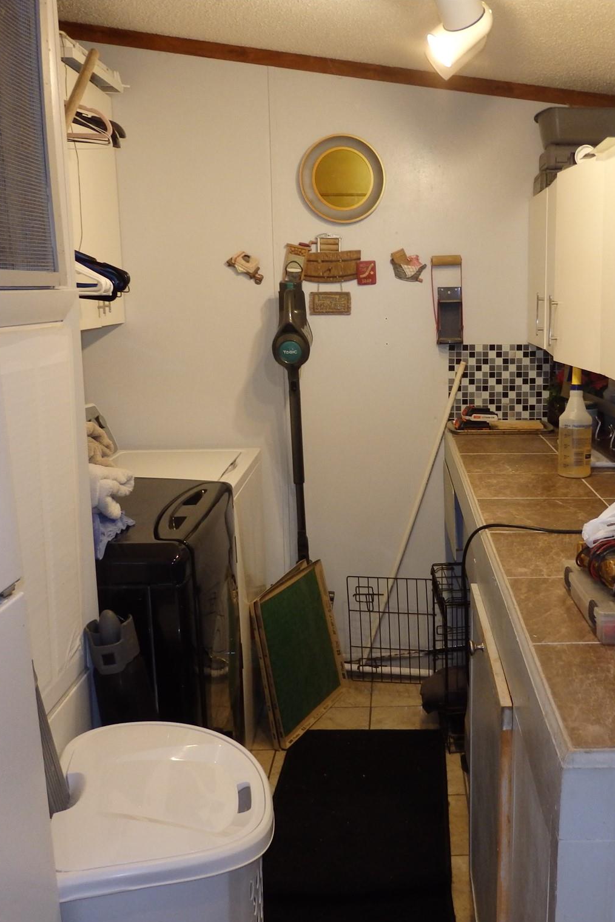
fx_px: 897
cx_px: 428
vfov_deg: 54.4
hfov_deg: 37.3
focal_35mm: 35
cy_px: 464
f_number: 3
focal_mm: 4.5
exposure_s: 1/30
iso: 250
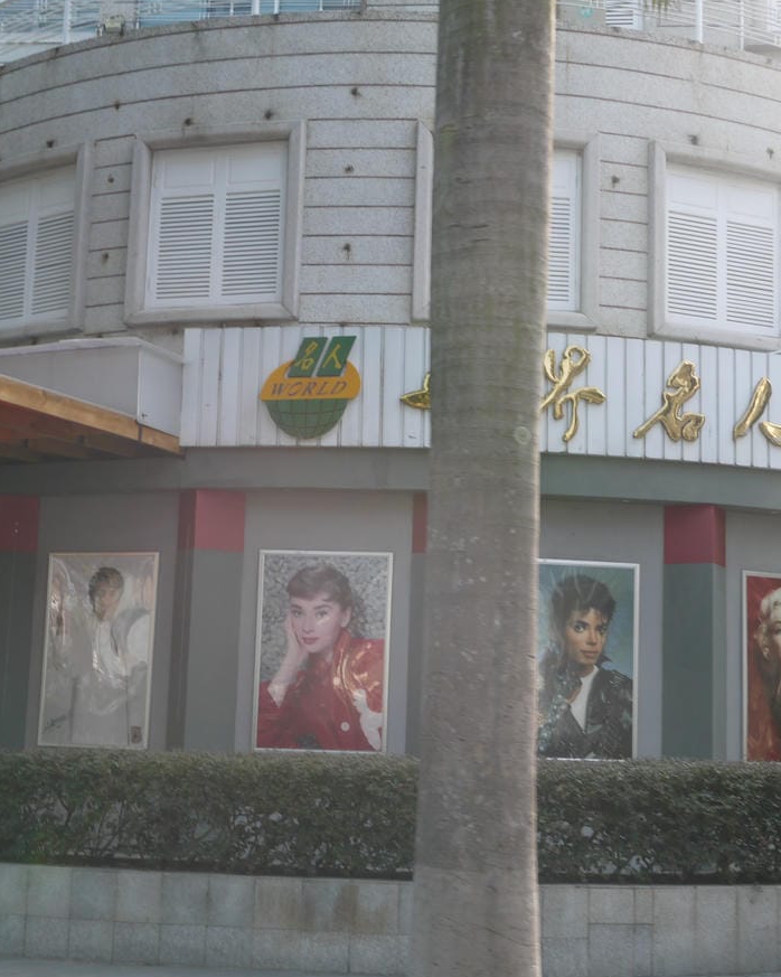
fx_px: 1474
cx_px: 414
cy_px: 495
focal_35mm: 51
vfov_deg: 36.7
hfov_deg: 29.7
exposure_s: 1/200
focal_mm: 19
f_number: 5.6
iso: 160
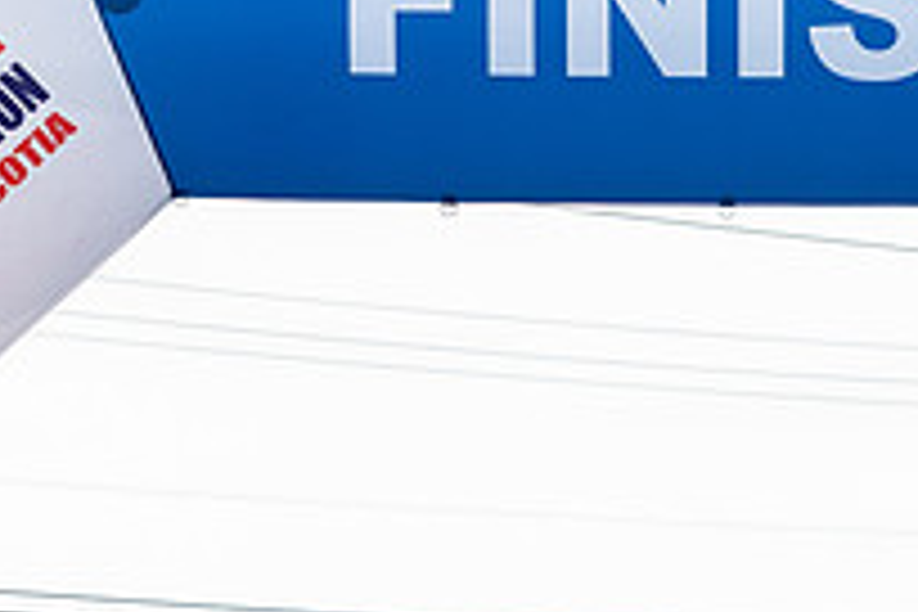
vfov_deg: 7.7
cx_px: 882
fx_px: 4488
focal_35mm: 176
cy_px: 775
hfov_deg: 11.6
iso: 800
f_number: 4
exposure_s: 1/3200
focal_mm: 52
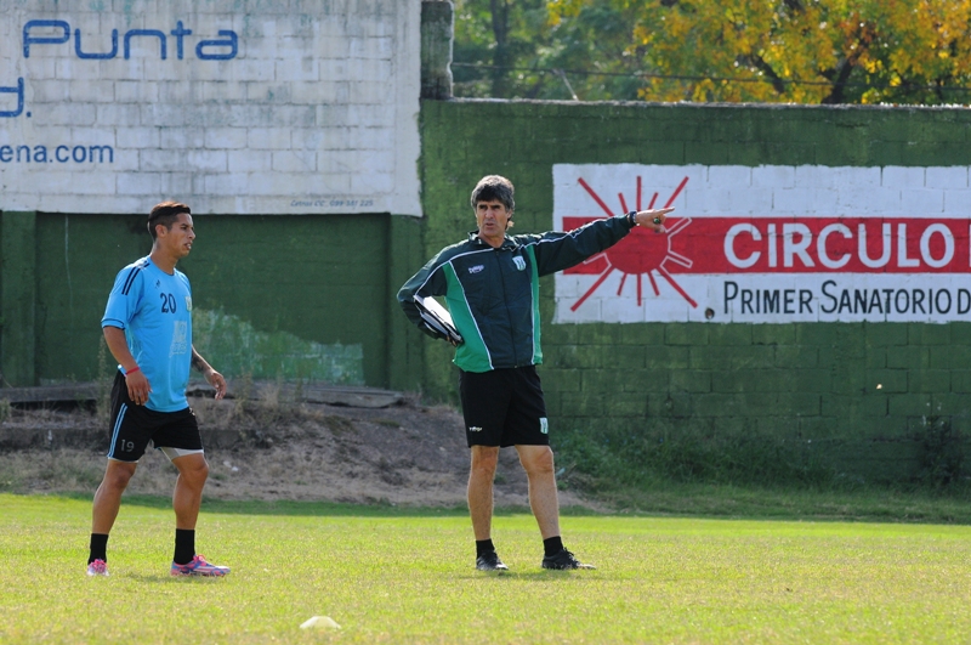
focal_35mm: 450
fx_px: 12120
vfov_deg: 3.0
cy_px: 322
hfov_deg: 4.6
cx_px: 486
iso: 400
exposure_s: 1/500
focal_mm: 300
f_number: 8
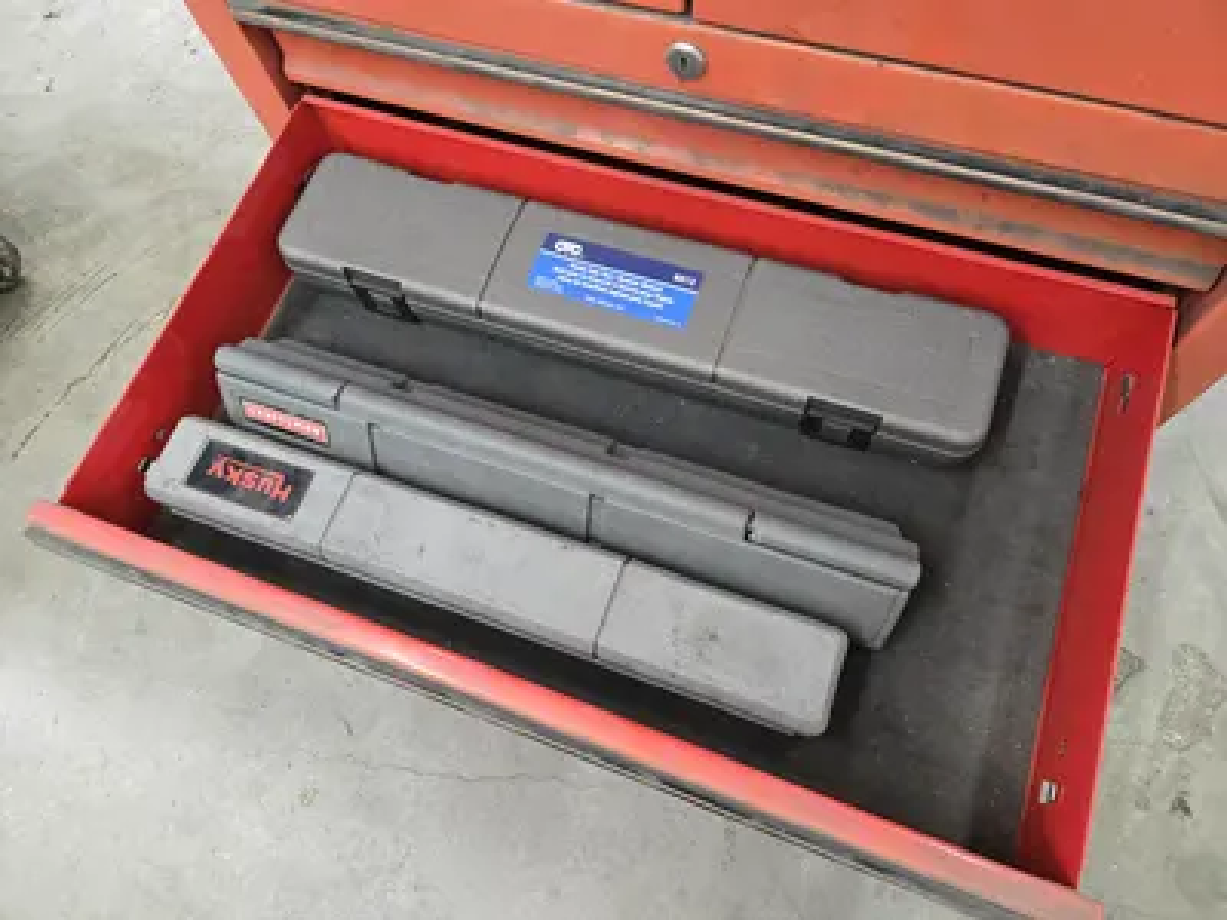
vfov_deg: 58.9
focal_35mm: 23
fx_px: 815
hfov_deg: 73.9
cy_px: 460
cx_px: 614
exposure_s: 1/120
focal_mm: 5.4
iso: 640
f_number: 1.8
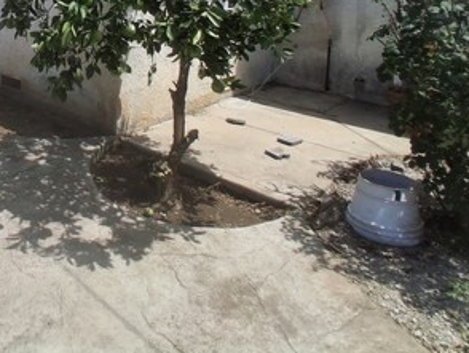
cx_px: 46
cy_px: -21
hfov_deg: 45.4
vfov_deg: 34.3
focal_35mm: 37
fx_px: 502
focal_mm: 1.4
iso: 50
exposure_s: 1/1832
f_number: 2.2
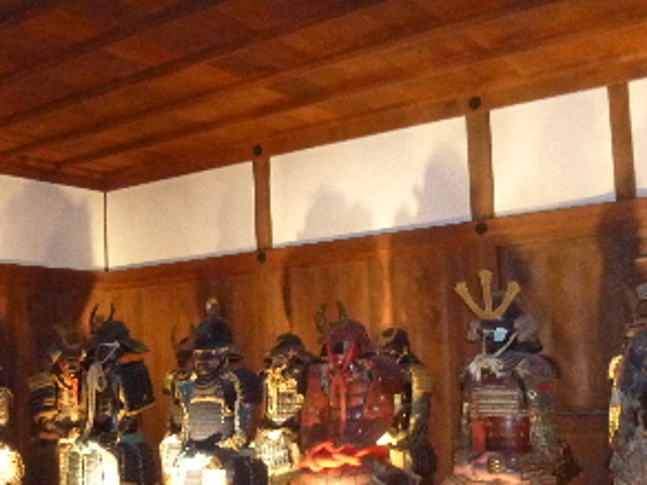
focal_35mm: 48
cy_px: 305
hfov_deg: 39.6
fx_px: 897
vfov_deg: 30.1
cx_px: 295
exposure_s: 1/20
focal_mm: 4.9
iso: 800
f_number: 2.7
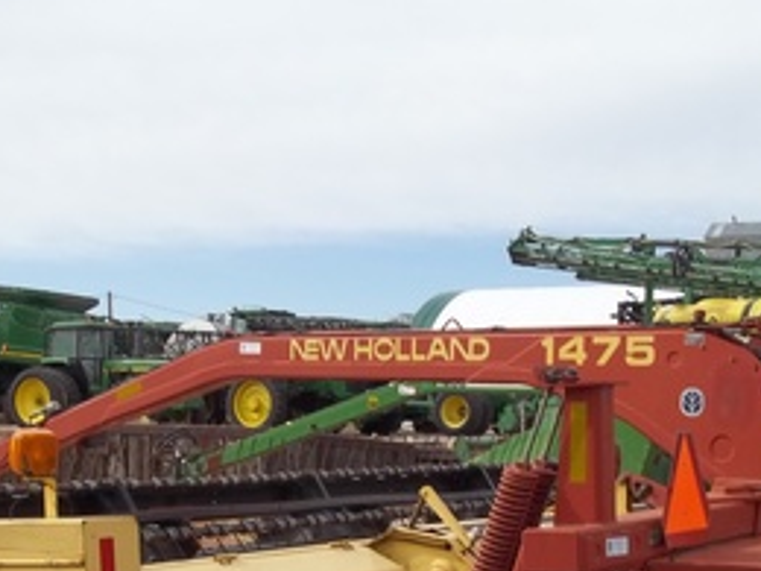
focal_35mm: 67
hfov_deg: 28.9
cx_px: 290
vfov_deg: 21.3
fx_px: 1473
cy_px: 551
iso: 64
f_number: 8.8
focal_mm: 5.7
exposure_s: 1/125
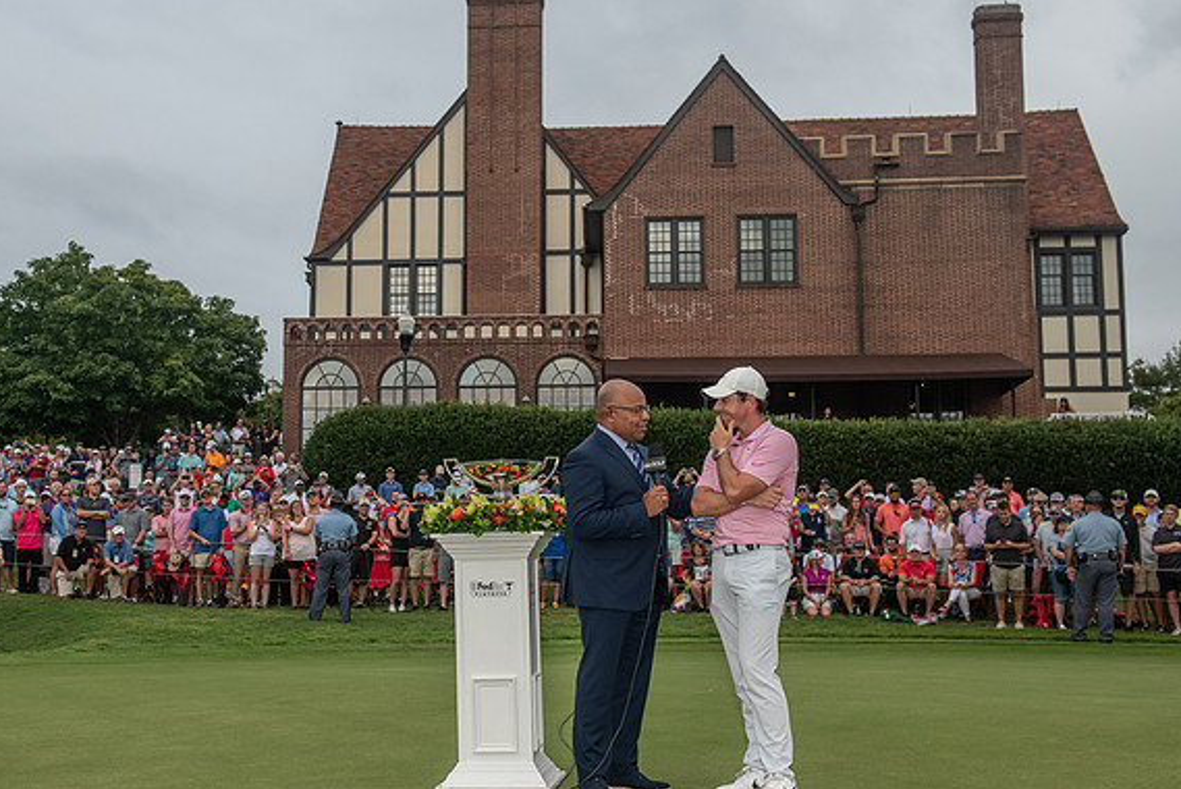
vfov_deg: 28.7
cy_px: 430
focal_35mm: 47
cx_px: 447
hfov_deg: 41.6
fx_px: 1543
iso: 140
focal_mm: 36
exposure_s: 1/640
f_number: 4.5
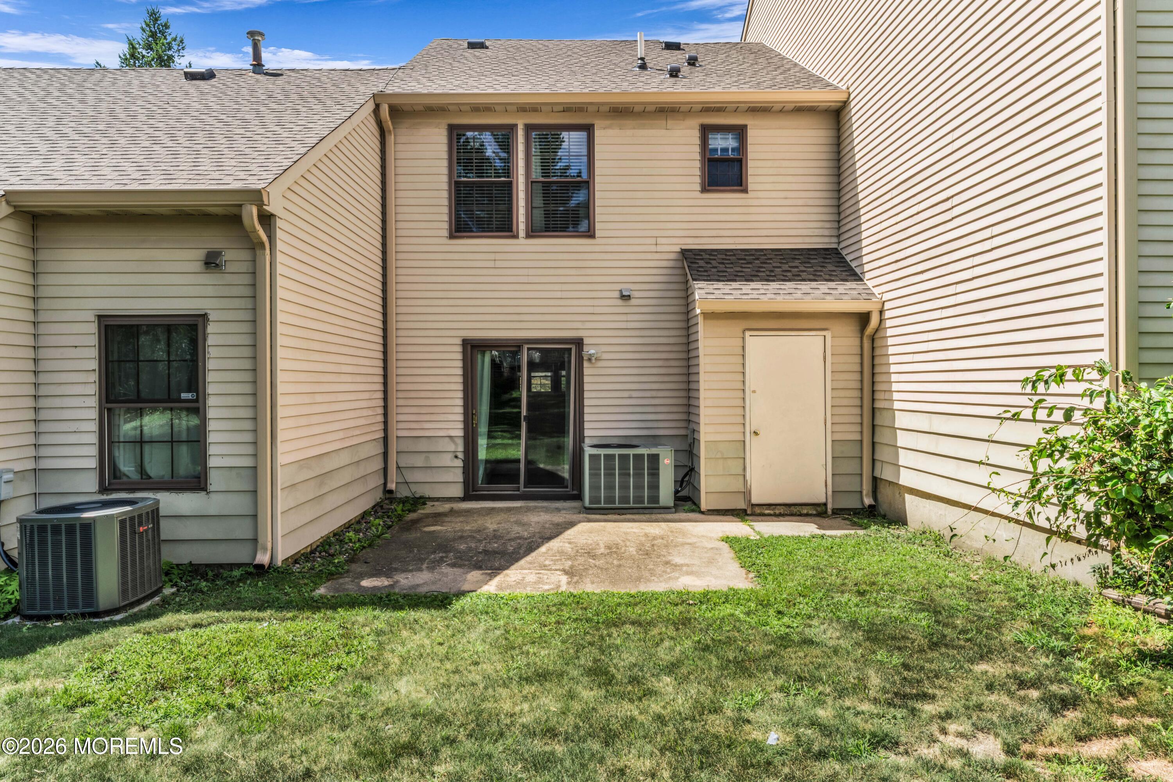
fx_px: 782
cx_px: 586
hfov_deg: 73.7
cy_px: 391
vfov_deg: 53.1
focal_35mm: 24
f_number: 22
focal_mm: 24
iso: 100
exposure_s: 1/20
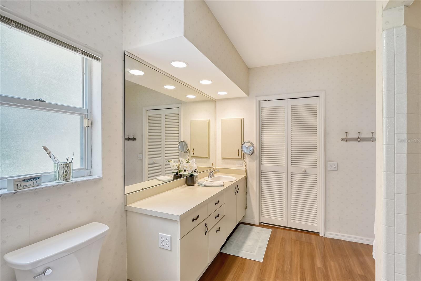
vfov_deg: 77.3
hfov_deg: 100.4
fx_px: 175
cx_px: 210
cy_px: 140
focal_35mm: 15
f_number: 10
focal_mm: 10
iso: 800
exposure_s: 1/320
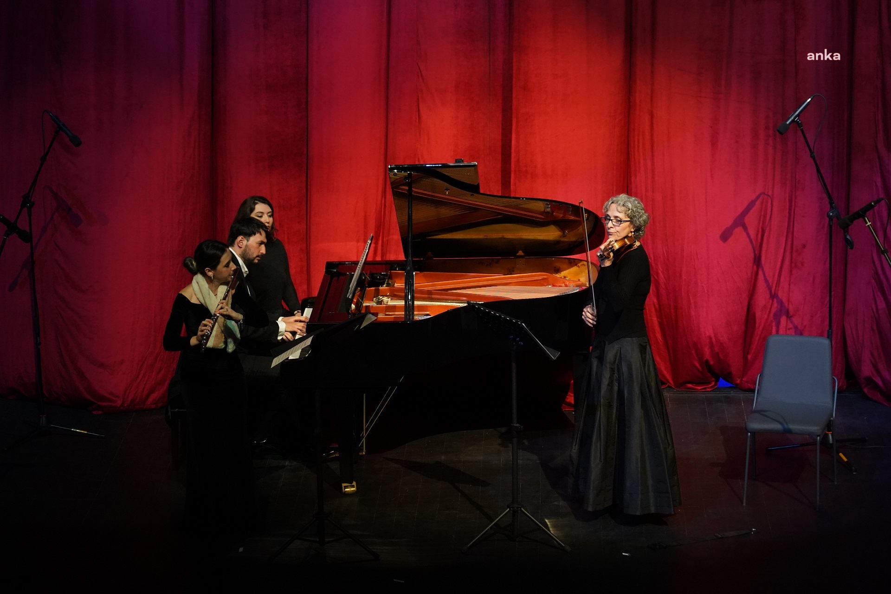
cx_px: 446
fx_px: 2920
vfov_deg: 11.6
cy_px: 297
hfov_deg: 17.3
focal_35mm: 118
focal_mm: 118
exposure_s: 1/160
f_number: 6.3
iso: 6400
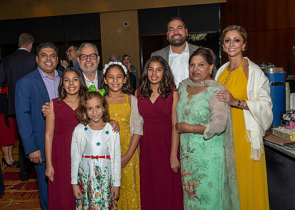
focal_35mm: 41
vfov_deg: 33.7
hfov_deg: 46.0
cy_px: 104
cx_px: 143
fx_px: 347
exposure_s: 1/250
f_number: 7.1
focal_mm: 26
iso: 500
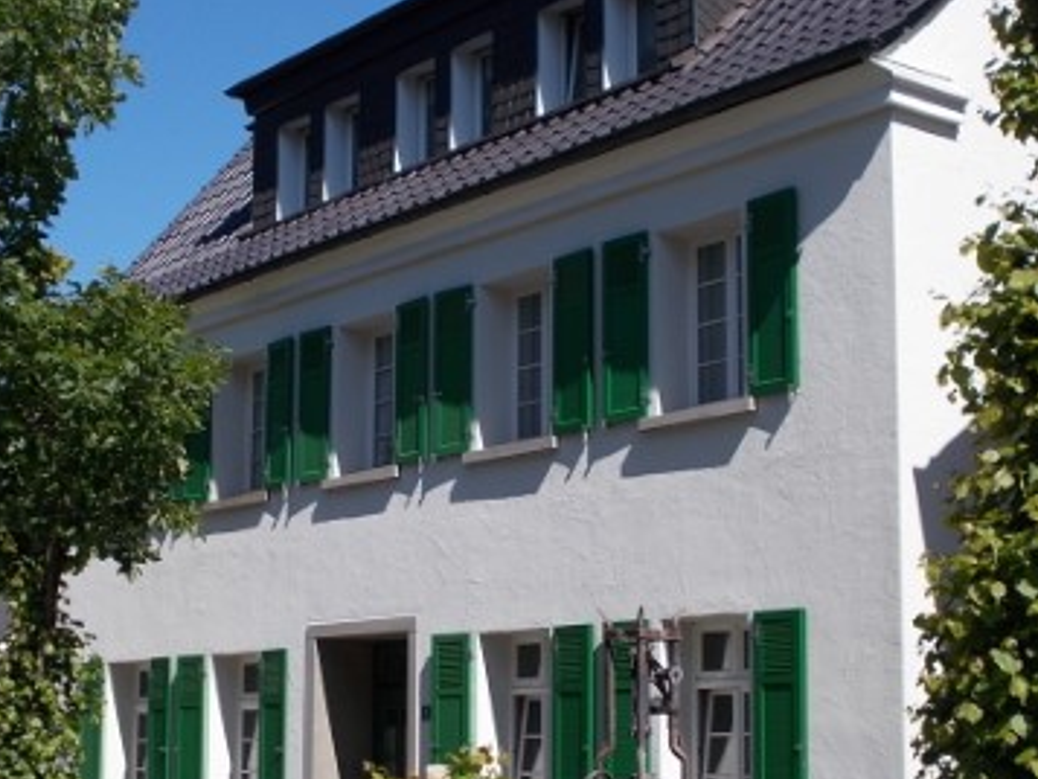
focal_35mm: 70
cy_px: 487
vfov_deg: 21.0
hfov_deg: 27.7
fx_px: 2100
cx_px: 401
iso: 80
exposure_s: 1/80
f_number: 11.3
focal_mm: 9
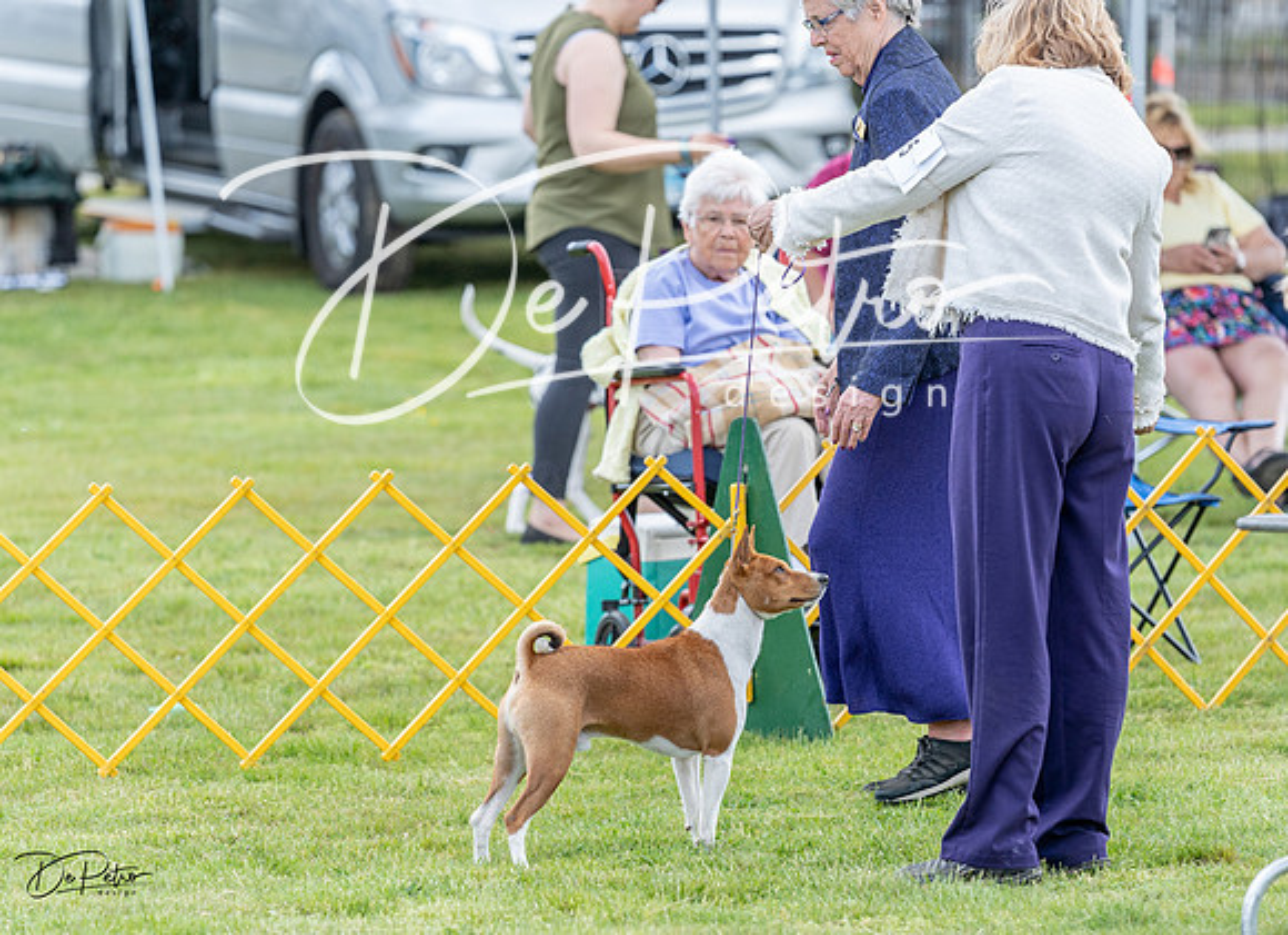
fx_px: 9014
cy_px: 529
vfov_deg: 5.9
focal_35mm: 245
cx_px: 730
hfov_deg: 8.2
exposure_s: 1/640
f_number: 4
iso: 400
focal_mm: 200
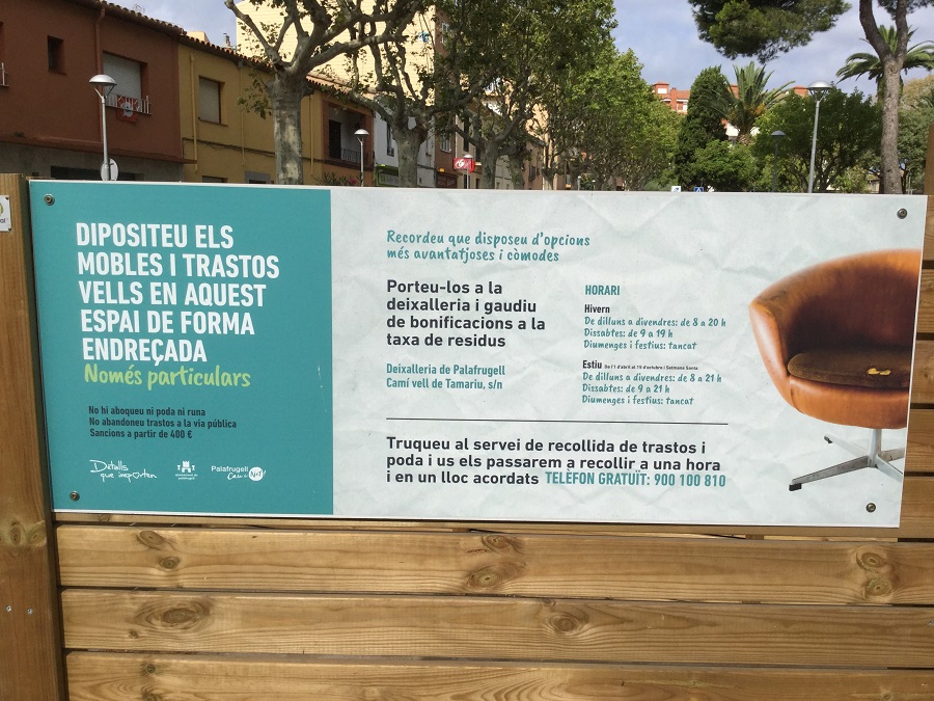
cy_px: 350
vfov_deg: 45.4
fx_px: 836
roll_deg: -2.4
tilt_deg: -10.5
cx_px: 467
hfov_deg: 58.4
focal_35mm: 31
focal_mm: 3.3
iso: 25
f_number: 2.4
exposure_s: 1/1404
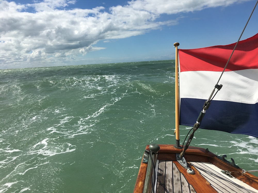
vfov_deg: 48.2
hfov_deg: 61.7
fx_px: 216
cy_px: 96
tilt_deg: -10.4
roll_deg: +5.6
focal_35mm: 29
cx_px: 129
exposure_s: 1/3497
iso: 25
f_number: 2.2
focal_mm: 4.15
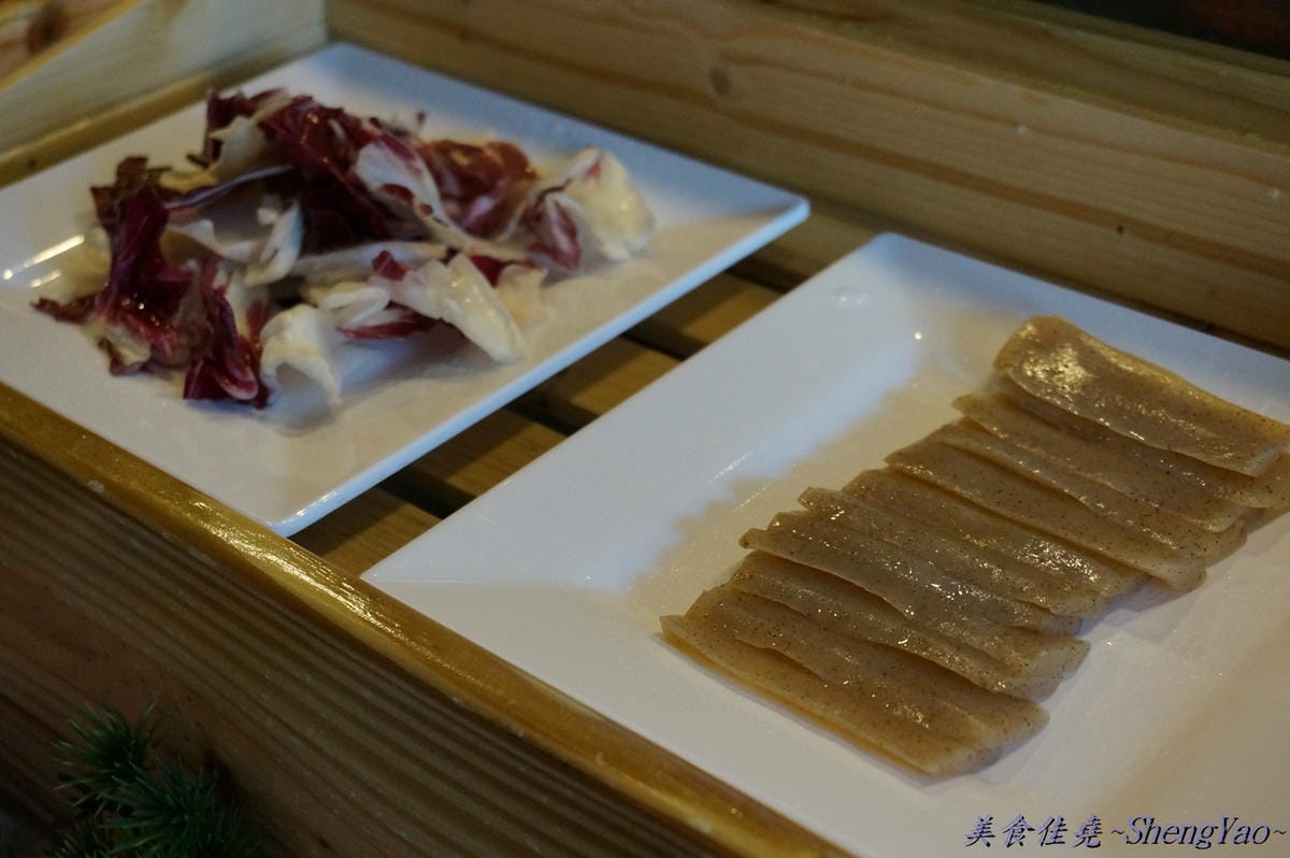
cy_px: 429
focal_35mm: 56
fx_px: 1987
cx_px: 645
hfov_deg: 36.0
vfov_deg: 24.4
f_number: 5.6
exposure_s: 1/160
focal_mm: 37
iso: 2000
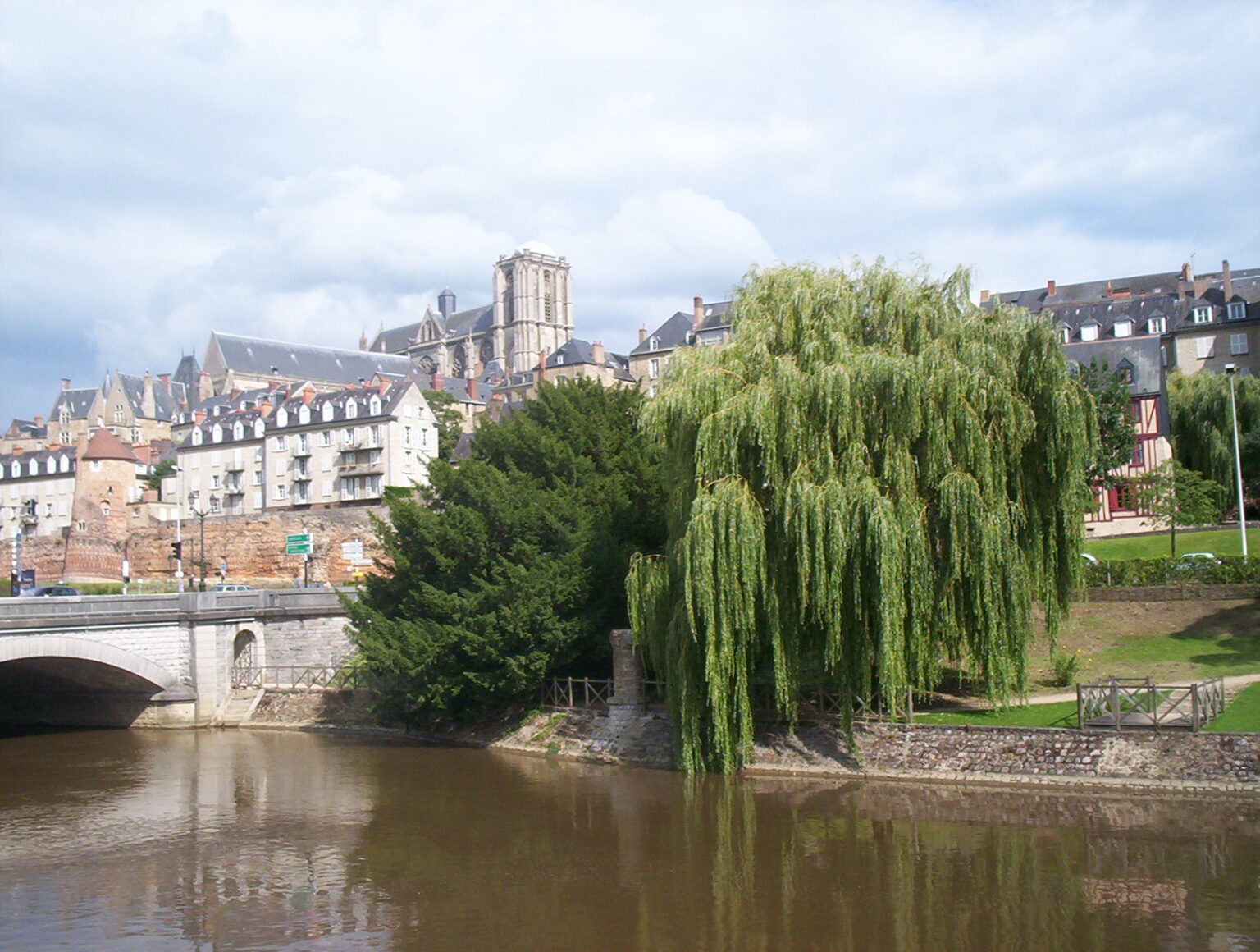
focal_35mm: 38
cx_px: 630
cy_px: 476
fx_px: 1387
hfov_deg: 48.9
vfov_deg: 37.9
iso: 100
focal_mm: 4.99
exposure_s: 1/684
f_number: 4.5
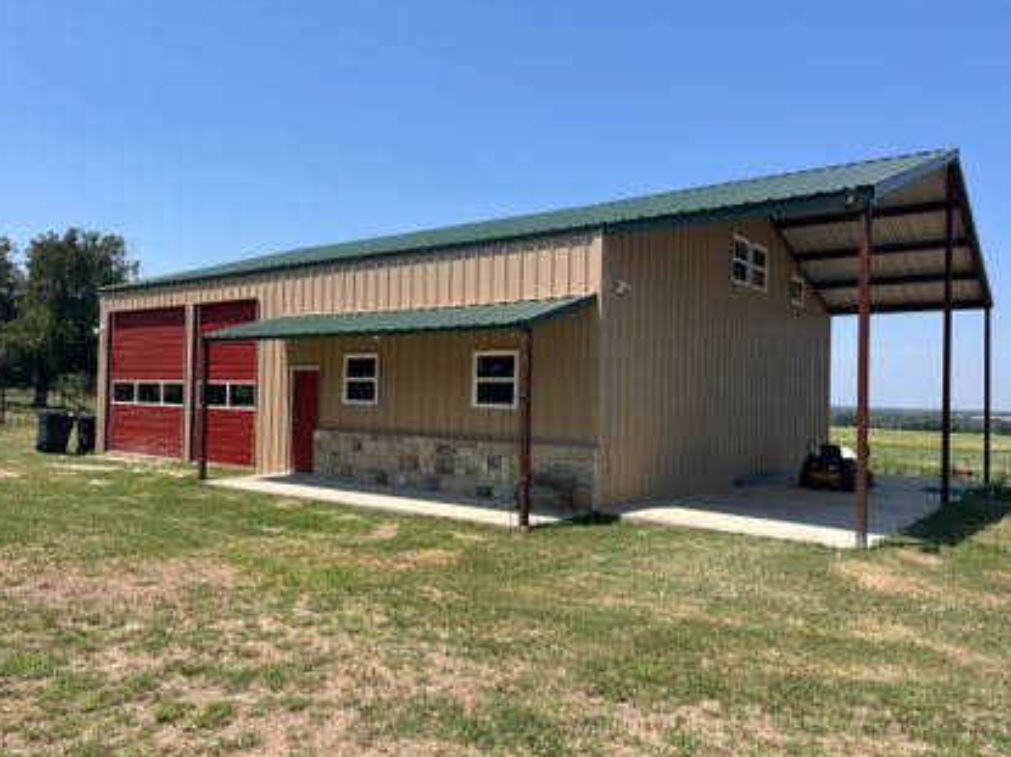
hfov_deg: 65.3
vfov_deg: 51.3
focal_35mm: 27
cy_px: 381
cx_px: 493
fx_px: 788
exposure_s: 1/2825
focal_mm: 5.1
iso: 50
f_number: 1.6
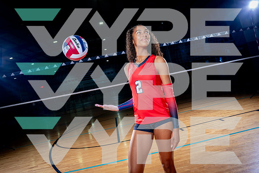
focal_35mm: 30
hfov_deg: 62.2
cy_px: 86
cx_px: 130
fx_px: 215
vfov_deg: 43.8
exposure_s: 1/250
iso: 250
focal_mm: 28
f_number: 5.6
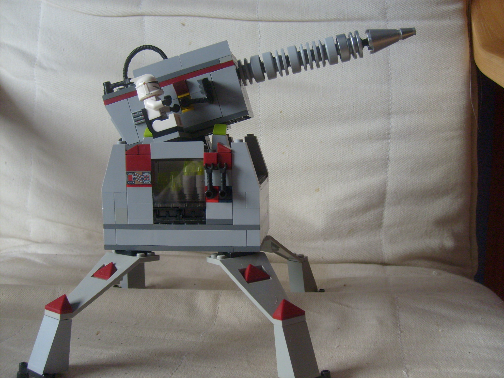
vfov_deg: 40.7
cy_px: 189
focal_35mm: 35
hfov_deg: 52.6
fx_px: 510
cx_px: 252
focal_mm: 5.8
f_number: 2.8
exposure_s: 1/45
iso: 160
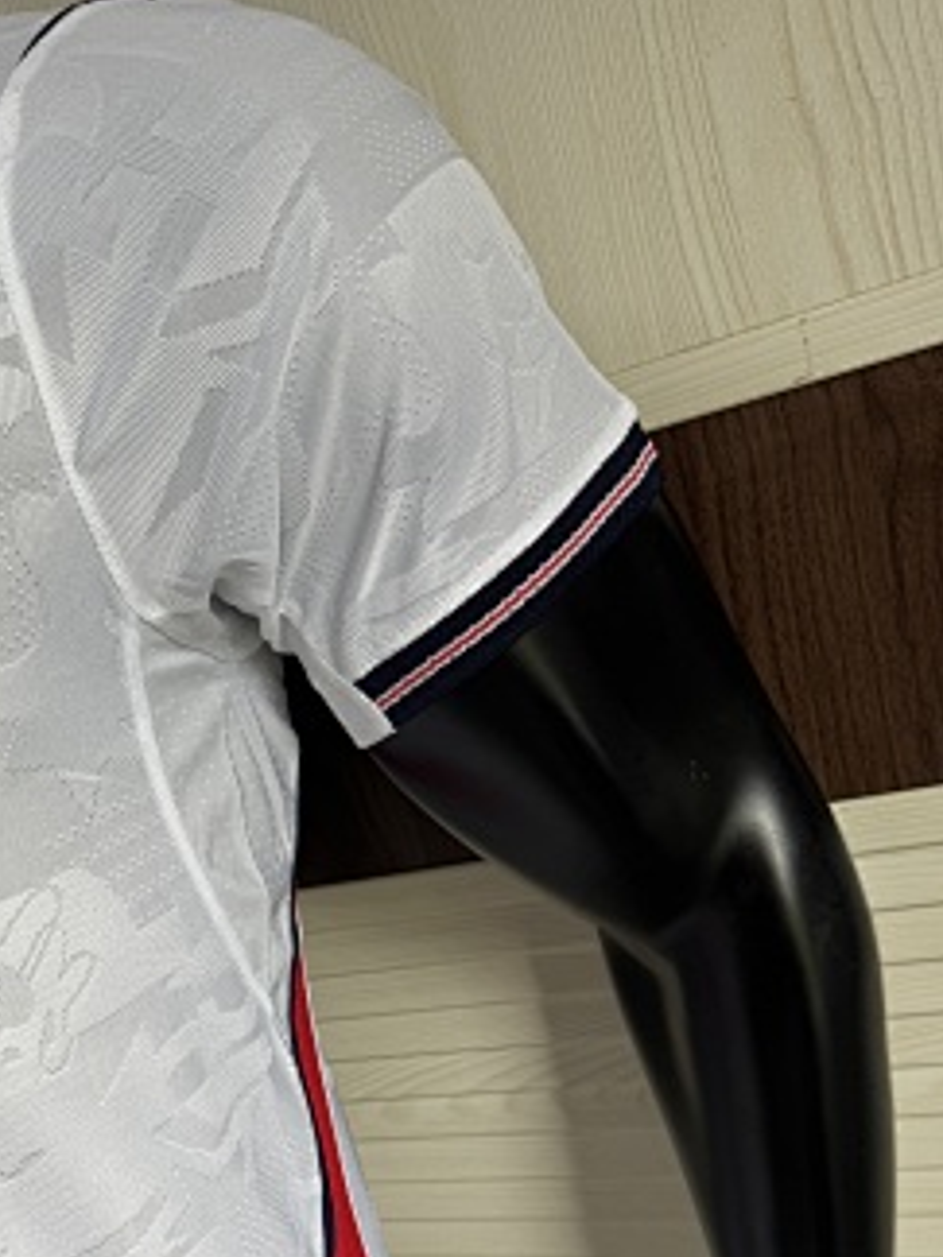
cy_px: 954
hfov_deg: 38.3
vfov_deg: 48.1
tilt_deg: -18.7
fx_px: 1344
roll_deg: +19.3
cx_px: 320
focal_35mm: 37
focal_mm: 6.76
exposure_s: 1/121
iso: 80
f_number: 1.78
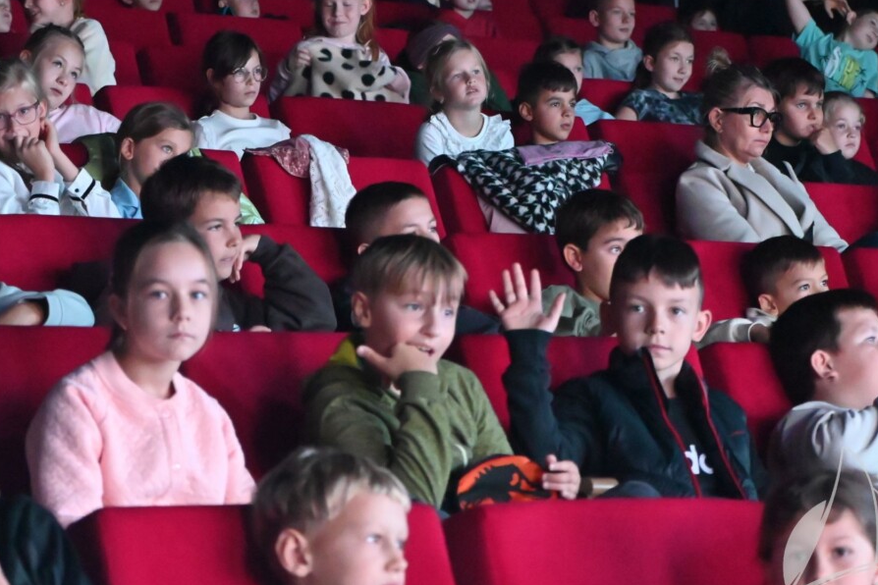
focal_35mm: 145
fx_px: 3536
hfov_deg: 14.1
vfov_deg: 9.5
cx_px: 349
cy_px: 321
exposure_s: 1/60
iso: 11400
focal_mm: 72
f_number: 4.8
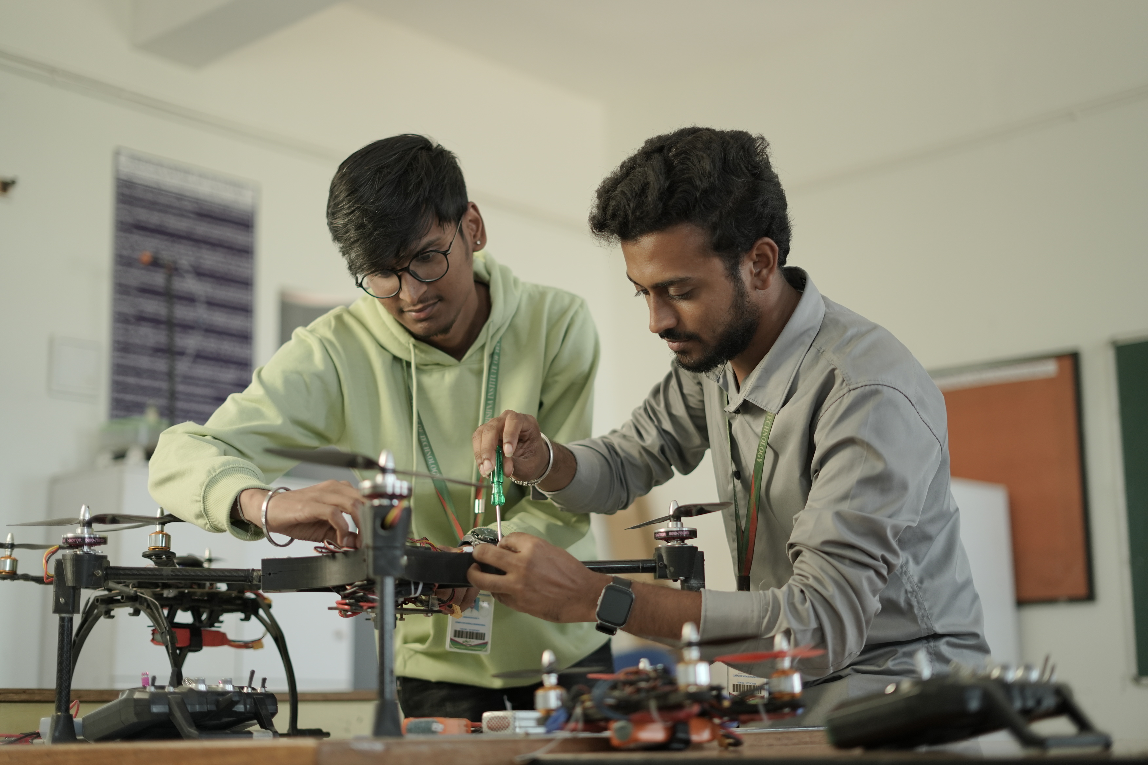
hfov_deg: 39.6
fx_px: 1594
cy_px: 382
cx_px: 574
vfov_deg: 27.0
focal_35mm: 50
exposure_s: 1/250
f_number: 1.8
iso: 400
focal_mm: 50
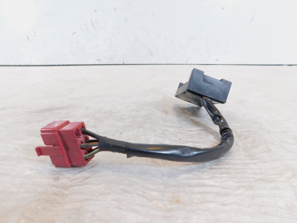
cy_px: 112
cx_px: 148
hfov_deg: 73.9
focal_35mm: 23
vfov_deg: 58.9
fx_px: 197
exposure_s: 1/30
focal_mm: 4
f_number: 3
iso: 180
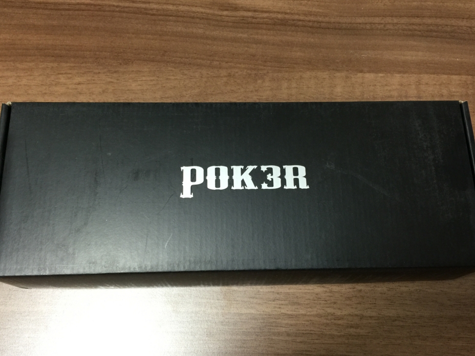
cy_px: 190
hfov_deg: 56.8
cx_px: 238
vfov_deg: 44.1
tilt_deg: -74.2
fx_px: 439
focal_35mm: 32
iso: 64
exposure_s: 1/15
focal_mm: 4.15
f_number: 2.2
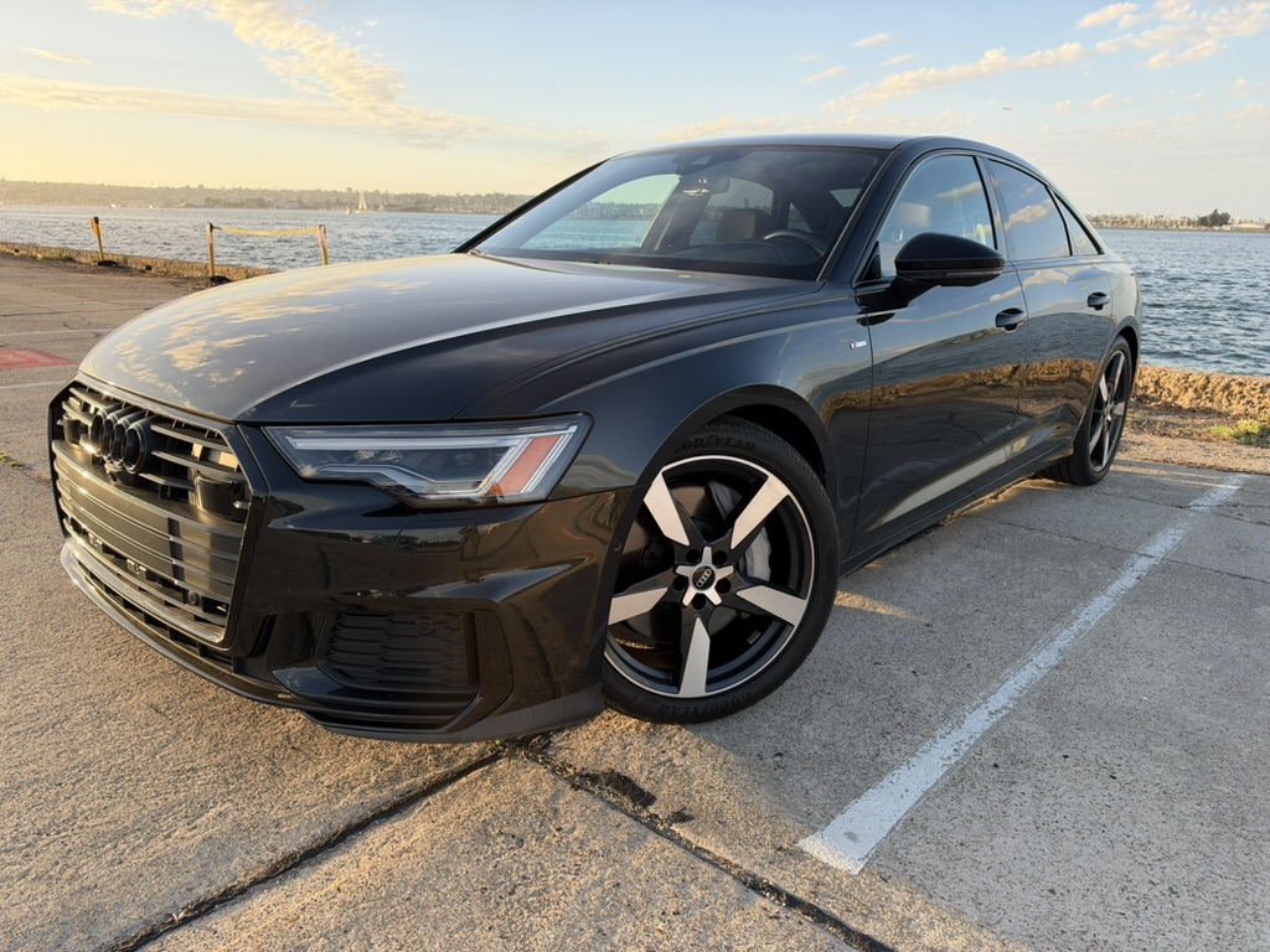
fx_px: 881
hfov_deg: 71.6
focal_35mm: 24
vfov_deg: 56.8
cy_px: 476
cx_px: 635
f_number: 1.8
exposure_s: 1/855
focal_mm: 6.93
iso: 100
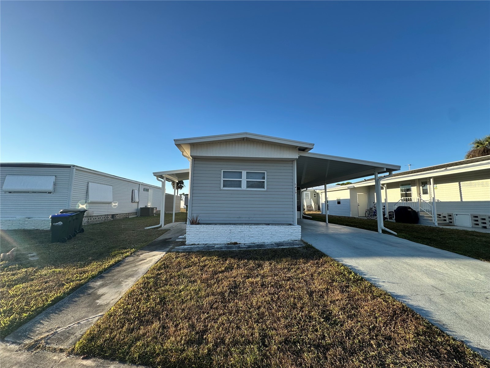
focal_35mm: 14
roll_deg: +0.2
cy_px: 184
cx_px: 245
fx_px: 198
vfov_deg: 85.7
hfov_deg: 102.1
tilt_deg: +5.7
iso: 40
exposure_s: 1/698
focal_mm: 2.22
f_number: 2.2
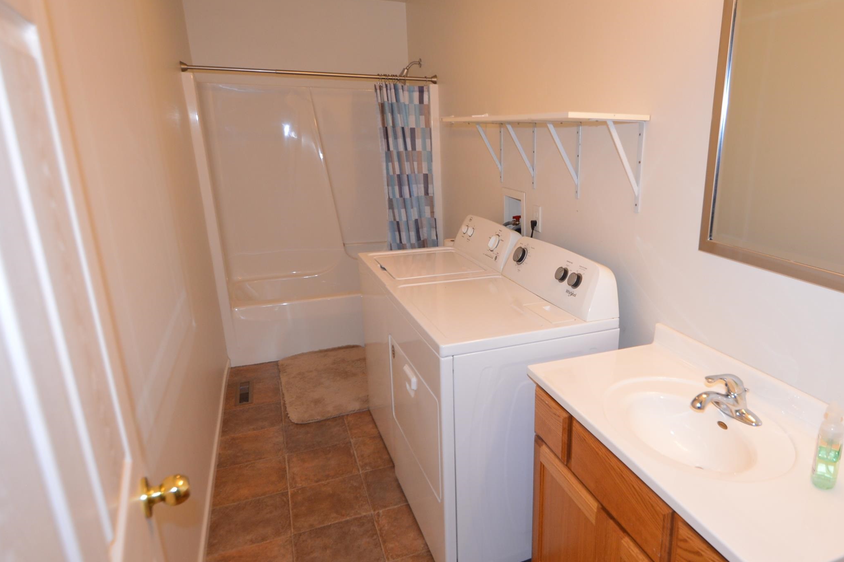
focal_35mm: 22
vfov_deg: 57.1
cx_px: 531
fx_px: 515
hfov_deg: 77.1
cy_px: 296
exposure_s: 1/80
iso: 400
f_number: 4.5
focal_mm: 10
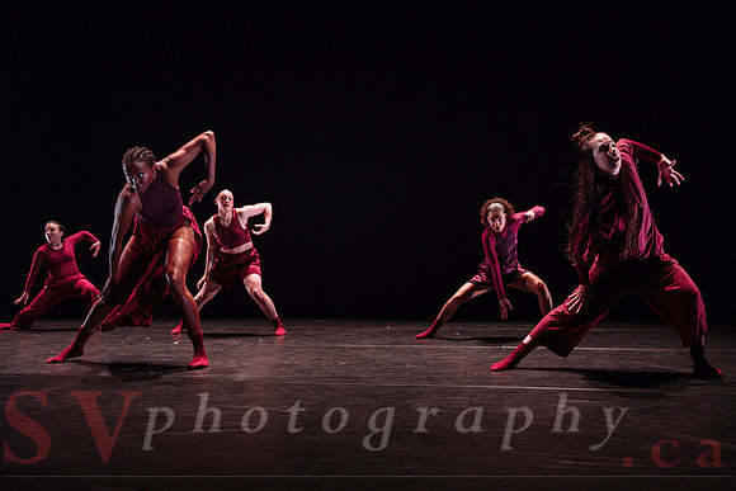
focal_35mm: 36
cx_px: 412
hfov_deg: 52.8
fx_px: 740
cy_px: 271
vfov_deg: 36.7
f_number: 2.8
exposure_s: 1/200
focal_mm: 32
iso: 1250
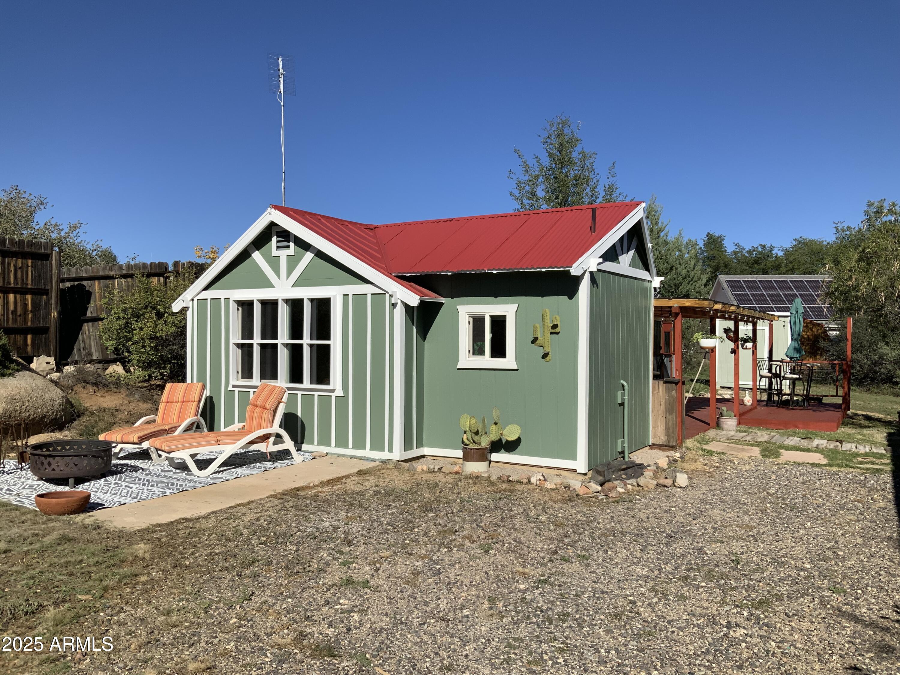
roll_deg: +0.3
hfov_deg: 61.7
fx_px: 754
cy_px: 338
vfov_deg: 48.2
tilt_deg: -0.2
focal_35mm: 29
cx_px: 450
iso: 20
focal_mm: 3
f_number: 1.8
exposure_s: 1/3788
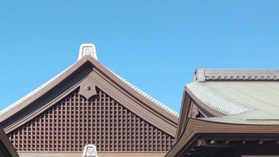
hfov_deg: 42.0
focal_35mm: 48
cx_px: 81
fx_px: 355
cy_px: 218
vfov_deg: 21.8
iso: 28
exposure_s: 1/451
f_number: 1.94
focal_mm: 3.45
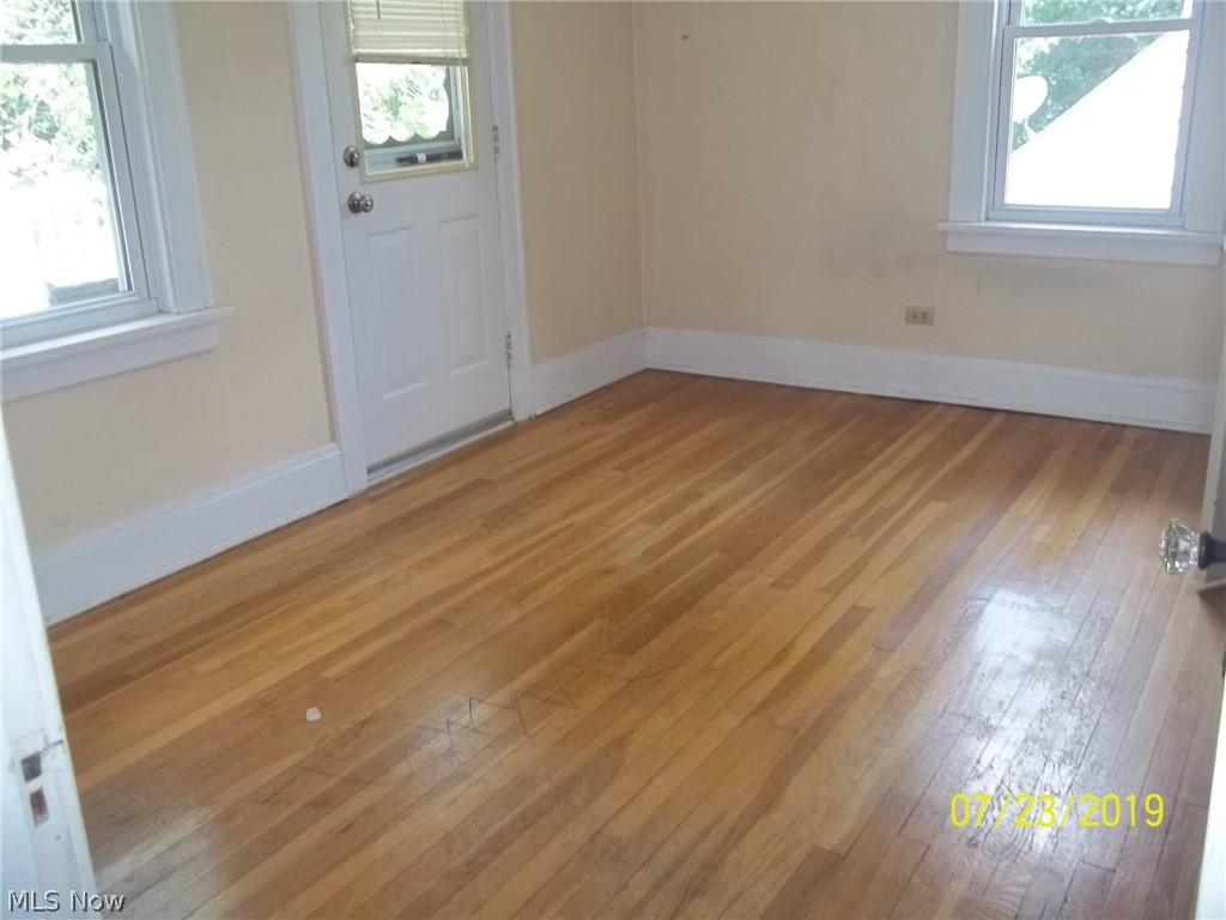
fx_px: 1133
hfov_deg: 56.8
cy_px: 460
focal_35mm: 32
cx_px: 613
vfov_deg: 44.2
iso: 64
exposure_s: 1/30
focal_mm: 5.7
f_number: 2.9
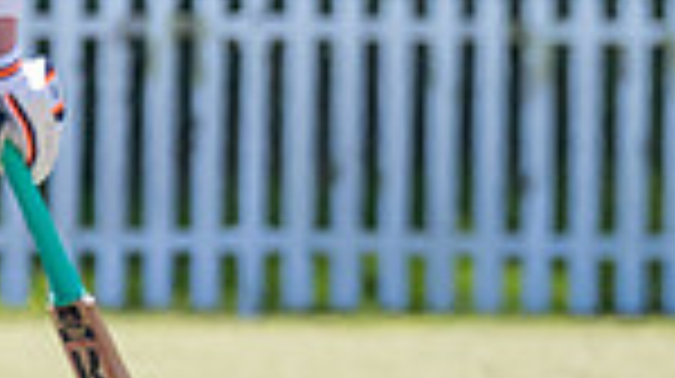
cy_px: 287
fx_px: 49740
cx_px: 1324
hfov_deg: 0.8
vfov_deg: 0.4
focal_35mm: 2782
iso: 900
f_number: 6.3
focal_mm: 460
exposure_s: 1/2000
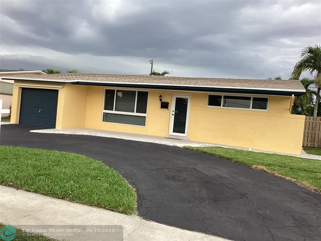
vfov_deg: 45.4
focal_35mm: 31
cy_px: 120
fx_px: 287
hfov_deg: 58.4
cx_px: 160
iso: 80
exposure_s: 1/100
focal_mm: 3.3
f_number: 2.4
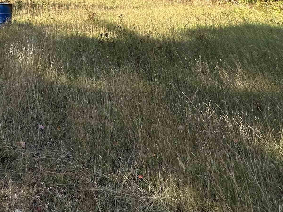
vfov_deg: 31.9
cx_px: -20
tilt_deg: +5.6
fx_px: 294
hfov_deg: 42.0
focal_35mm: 36
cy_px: -52
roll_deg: -0.1
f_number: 2.2
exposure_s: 1/1072
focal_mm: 2.22
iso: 50
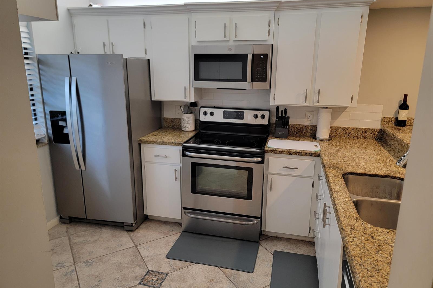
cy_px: 138
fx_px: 301
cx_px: 216
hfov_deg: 71.5
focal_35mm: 25
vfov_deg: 51.3
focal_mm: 6.7
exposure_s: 1/120
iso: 250
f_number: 1.8
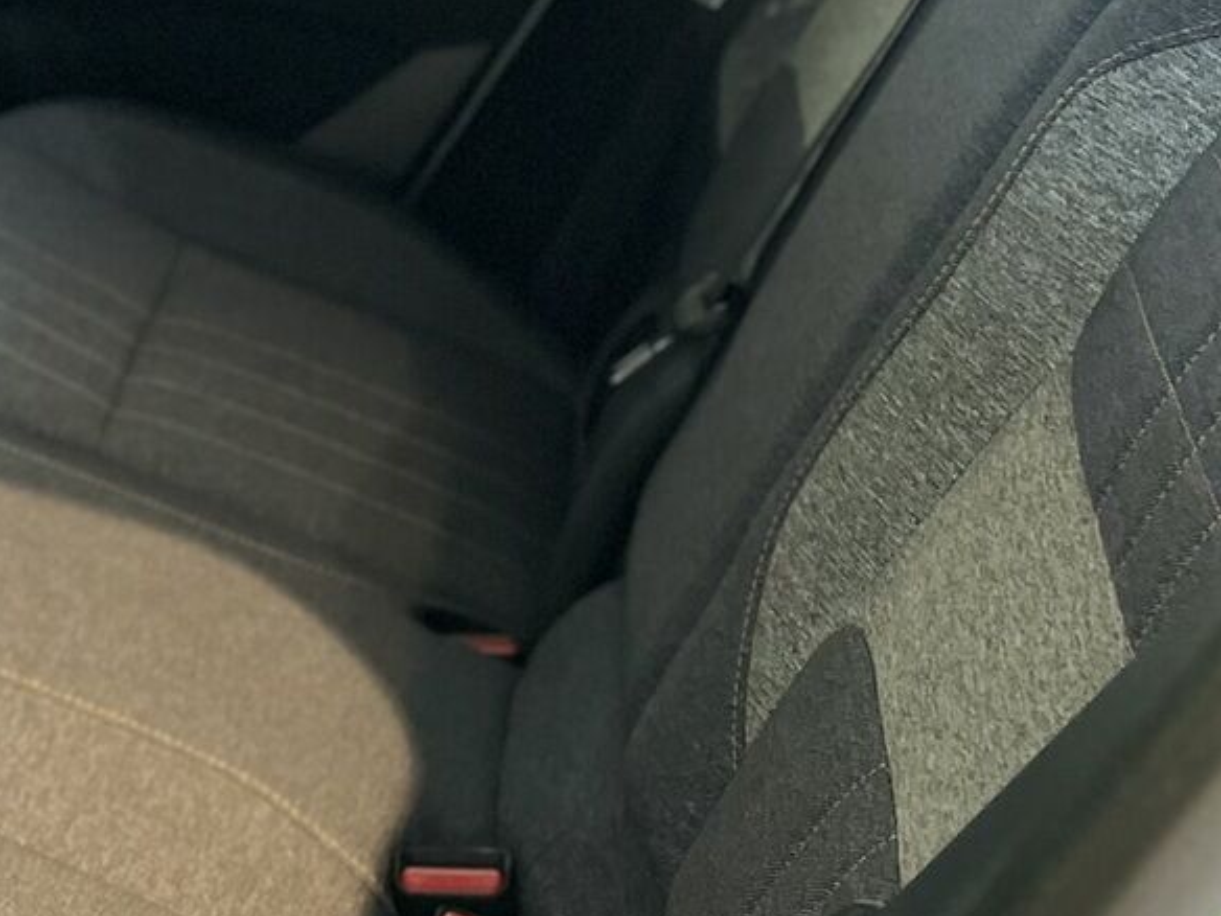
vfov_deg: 19.0
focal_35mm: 76
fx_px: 2681
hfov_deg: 23.8
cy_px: 59
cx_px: -168
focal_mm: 5.7
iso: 250
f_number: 1.5
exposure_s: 1/50
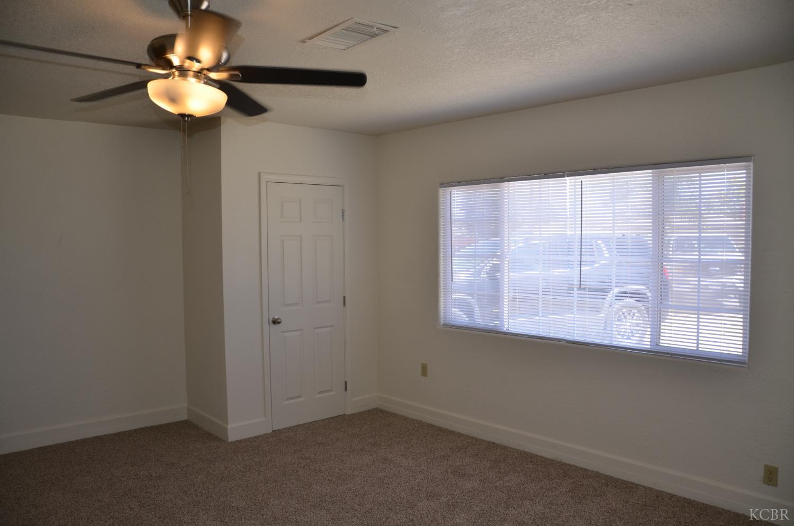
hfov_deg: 67.5
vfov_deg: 47.7
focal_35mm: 27
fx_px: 594
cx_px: 397
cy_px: 263
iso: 200
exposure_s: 1/200
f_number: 3.5
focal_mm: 18
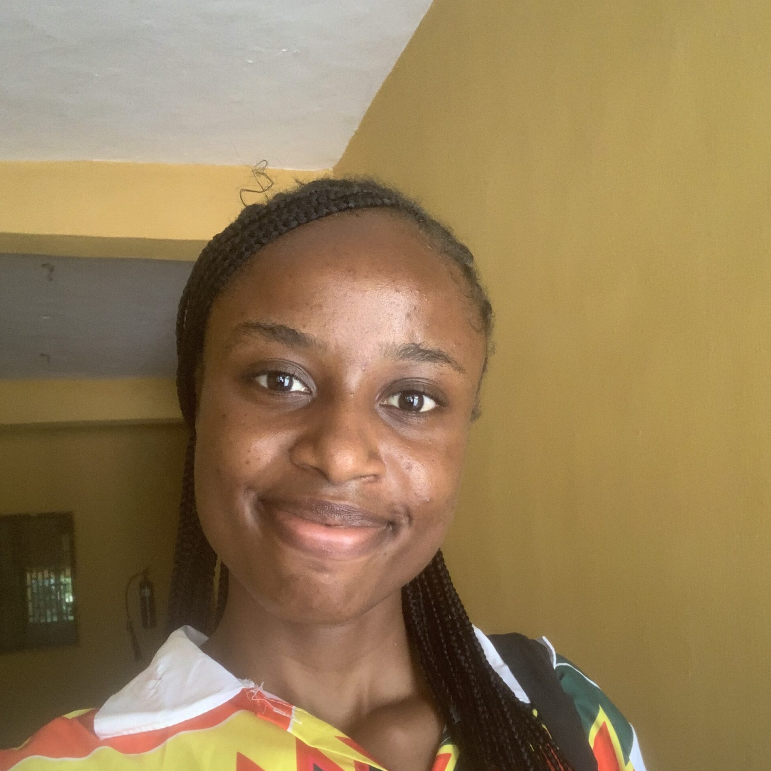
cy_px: 494
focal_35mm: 38
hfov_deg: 43.9
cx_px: 386
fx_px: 958
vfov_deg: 43.4
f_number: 2.2
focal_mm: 2.87
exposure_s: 1/60
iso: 160
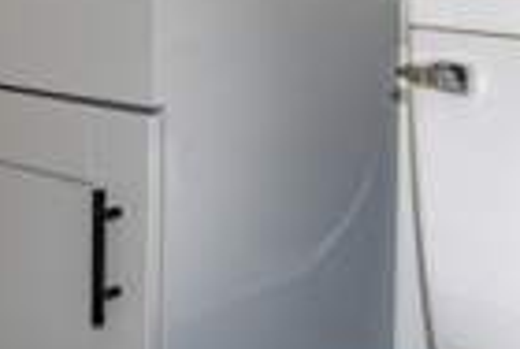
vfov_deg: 16.3
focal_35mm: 82
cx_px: 22
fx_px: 1187
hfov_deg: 23.8
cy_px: -26
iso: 500
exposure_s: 1/125
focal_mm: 24
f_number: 7.1
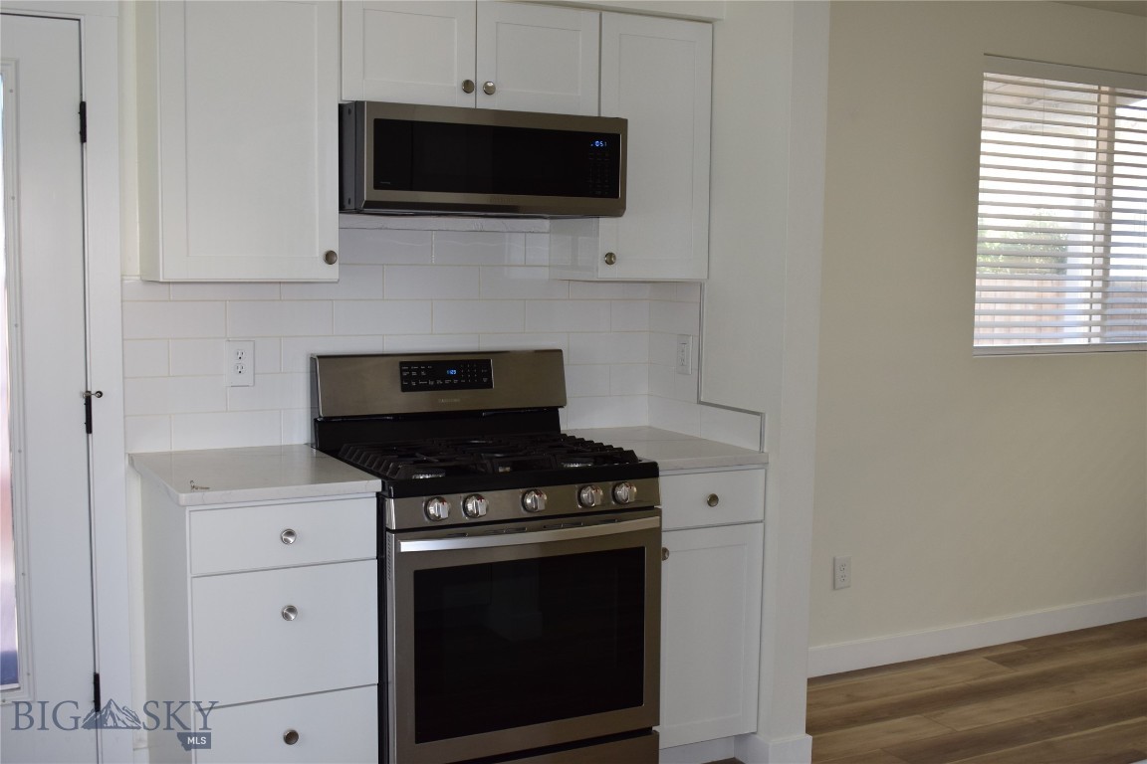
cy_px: 382
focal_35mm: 42
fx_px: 1338
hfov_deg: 46.4
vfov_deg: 31.9
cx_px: 574
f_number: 5.6
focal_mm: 28
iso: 640
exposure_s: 1/125
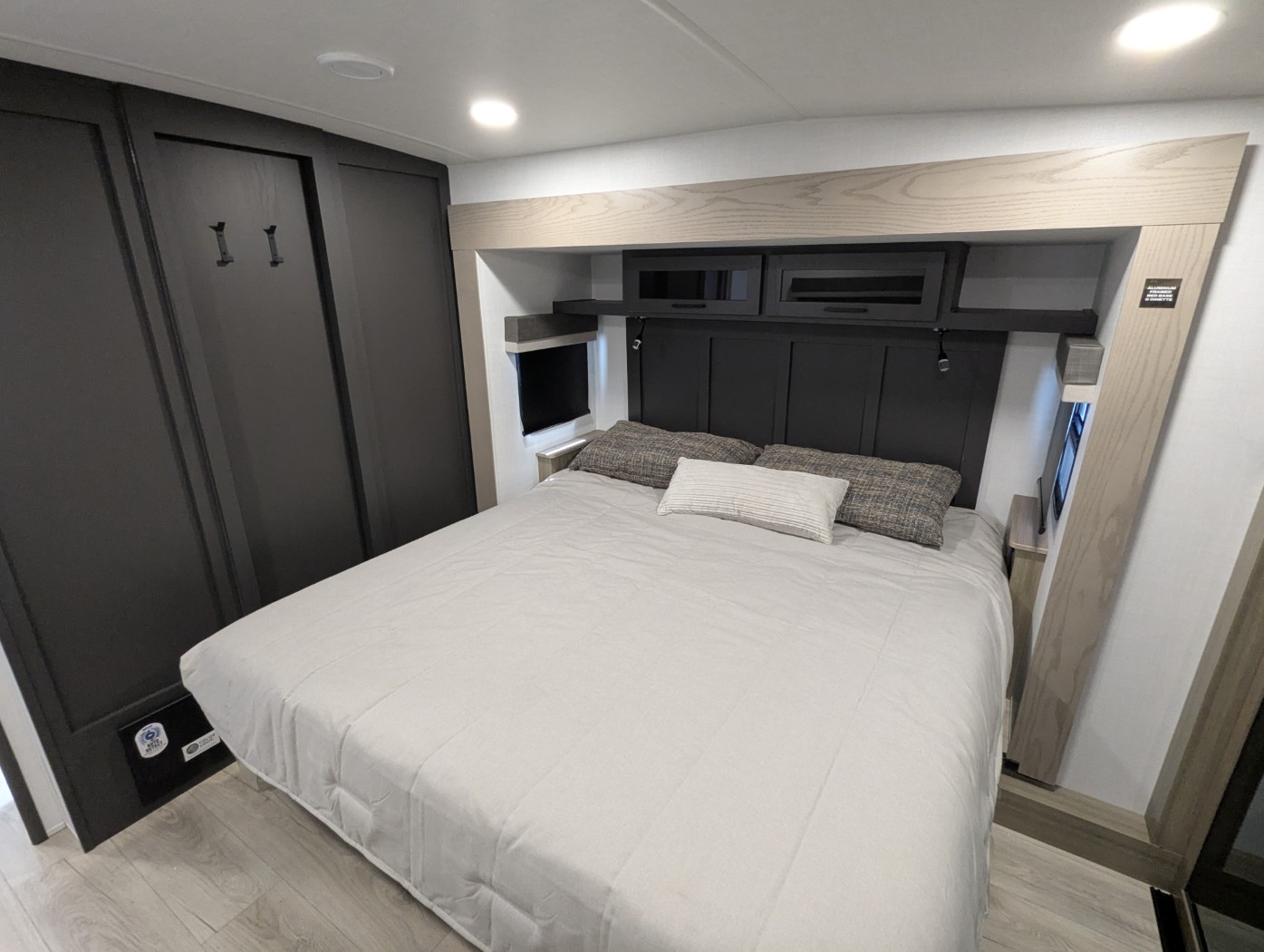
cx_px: 632
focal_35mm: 16
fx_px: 585
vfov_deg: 78.2
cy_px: 476
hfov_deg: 94.4
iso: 356
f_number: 2.2
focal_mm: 2.35
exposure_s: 1/24.6
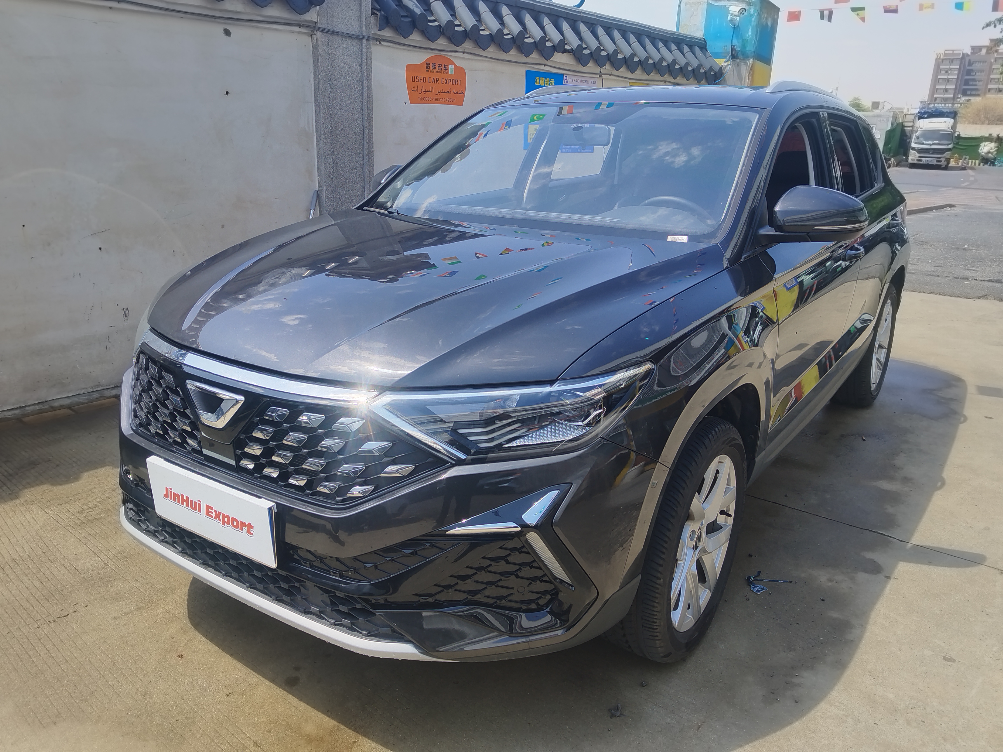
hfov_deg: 73.9
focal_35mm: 23
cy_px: 376
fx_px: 666
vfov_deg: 58.9
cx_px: 502
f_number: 1.9
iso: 100
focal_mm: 5.52
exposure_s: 1/255
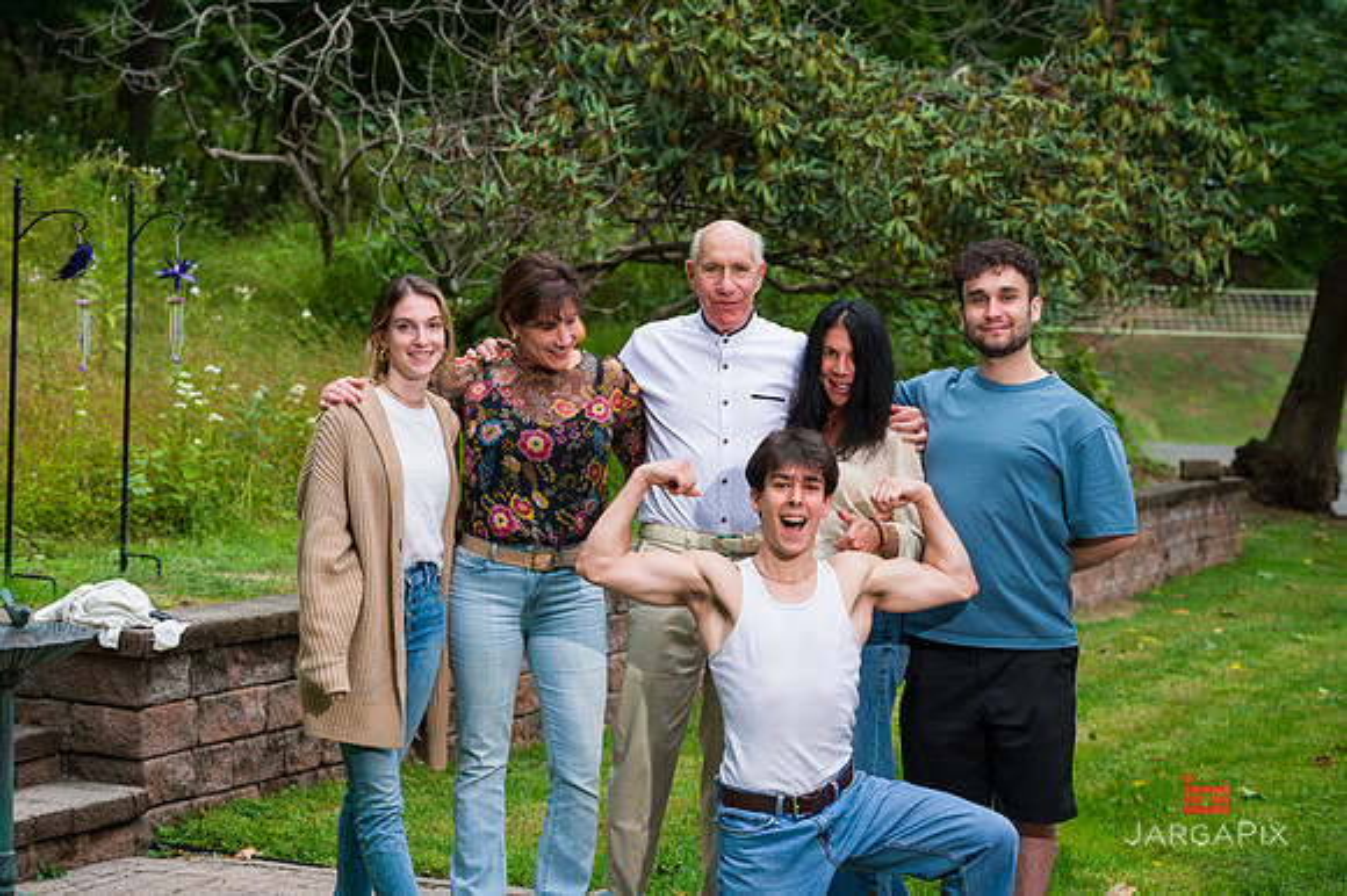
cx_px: 674
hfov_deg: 25.4
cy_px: 448
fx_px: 2992
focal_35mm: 80
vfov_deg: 17.0
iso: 200
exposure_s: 1/400
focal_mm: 80
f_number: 5
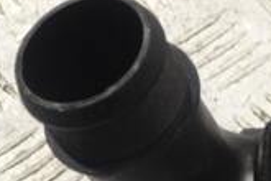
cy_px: 171
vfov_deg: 5.7
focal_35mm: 240
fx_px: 1807
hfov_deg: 8.3
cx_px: 470
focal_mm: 44
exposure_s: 1/30
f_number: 5.3
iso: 180
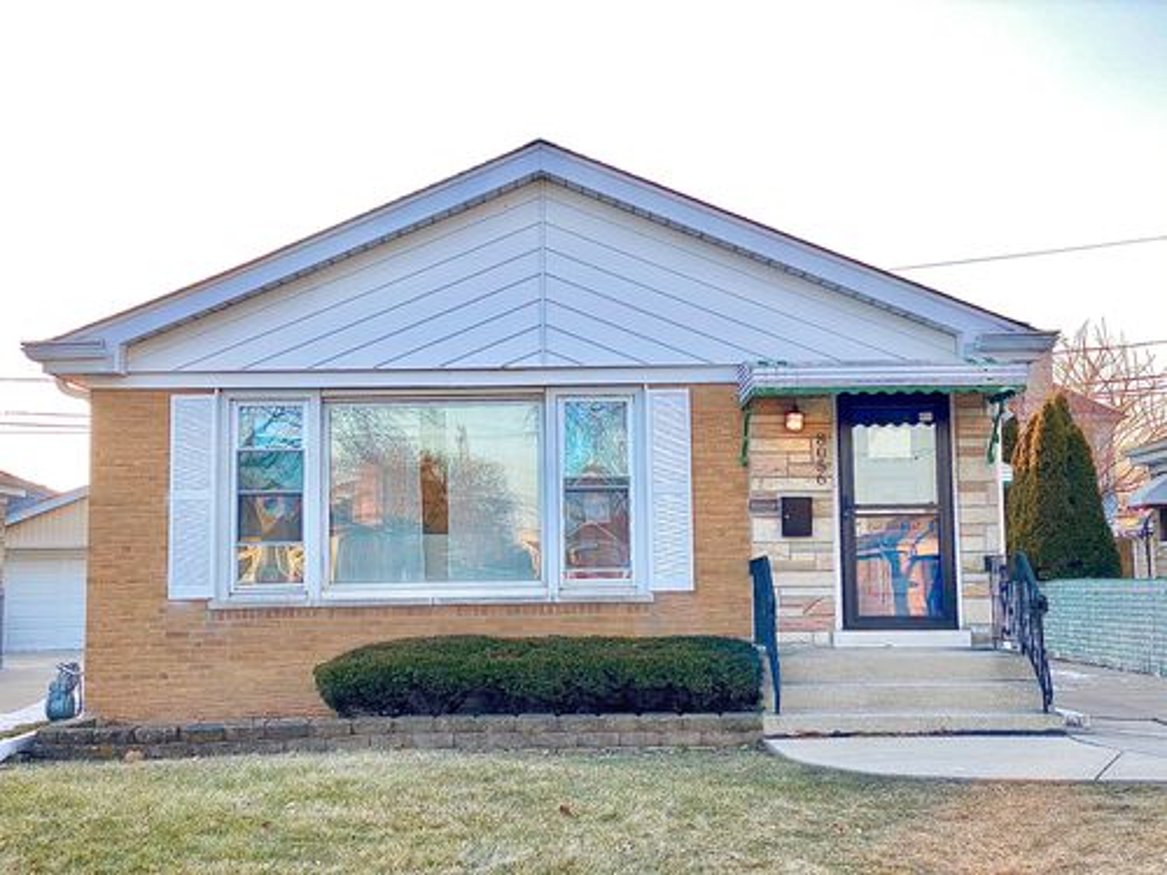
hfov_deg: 36.8
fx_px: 1753
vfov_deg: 28.0
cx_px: 584
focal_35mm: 52
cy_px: 438
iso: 32
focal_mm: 6
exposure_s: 1/122
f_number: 2
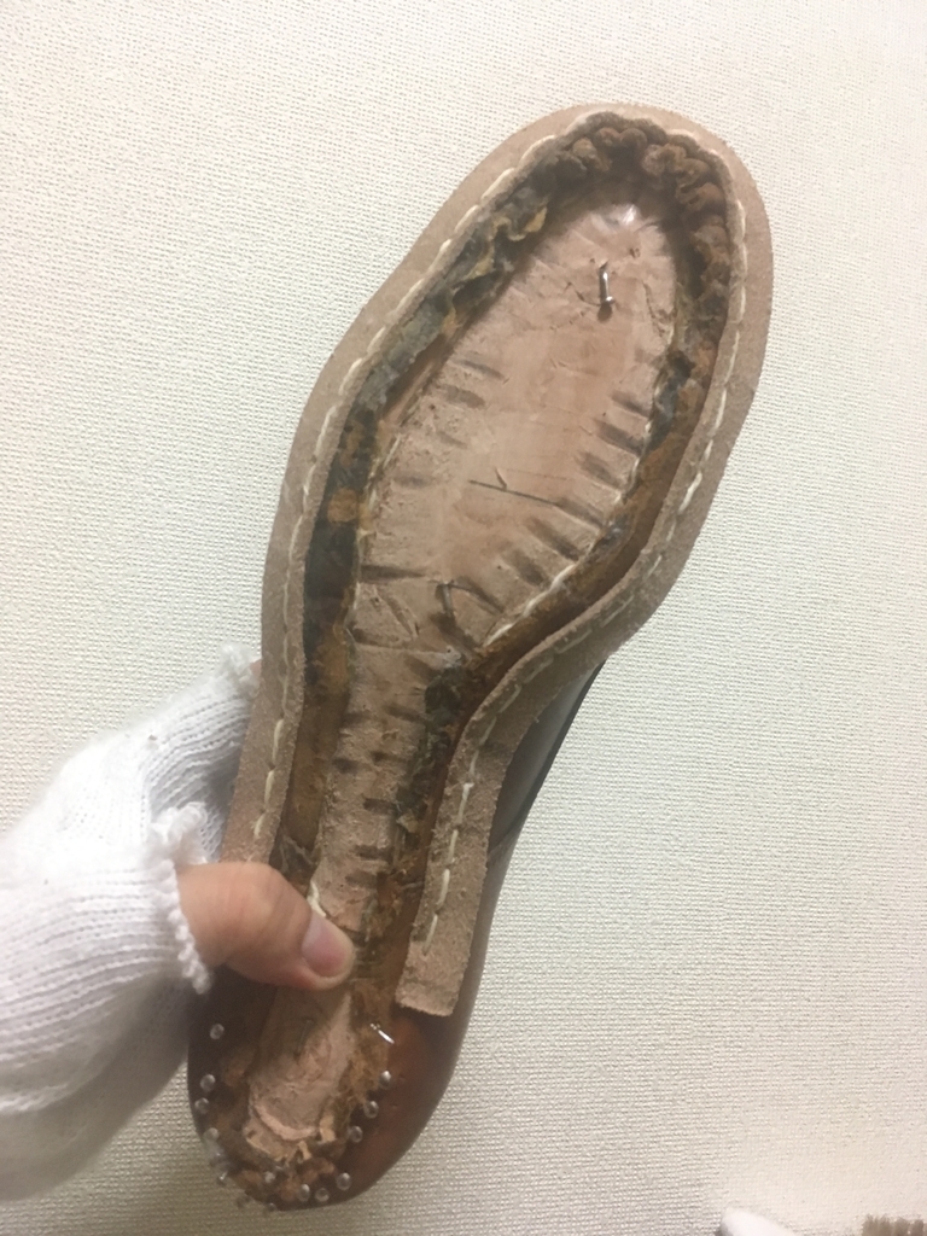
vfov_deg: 61.7
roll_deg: -4.6
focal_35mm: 29
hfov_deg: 48.2
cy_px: 618
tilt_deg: +2.9
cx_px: 464
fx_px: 1035
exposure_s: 1/30
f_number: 2.2
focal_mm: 4.15
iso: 200
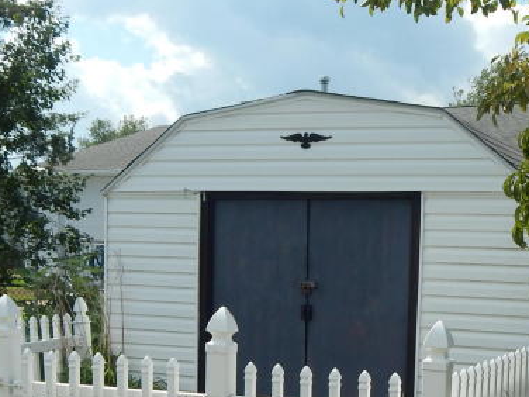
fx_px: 1039
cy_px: 334
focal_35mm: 68
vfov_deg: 21.3
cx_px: 346
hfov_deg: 28.4
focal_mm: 4.5
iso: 125
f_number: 6.1
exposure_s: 1/500
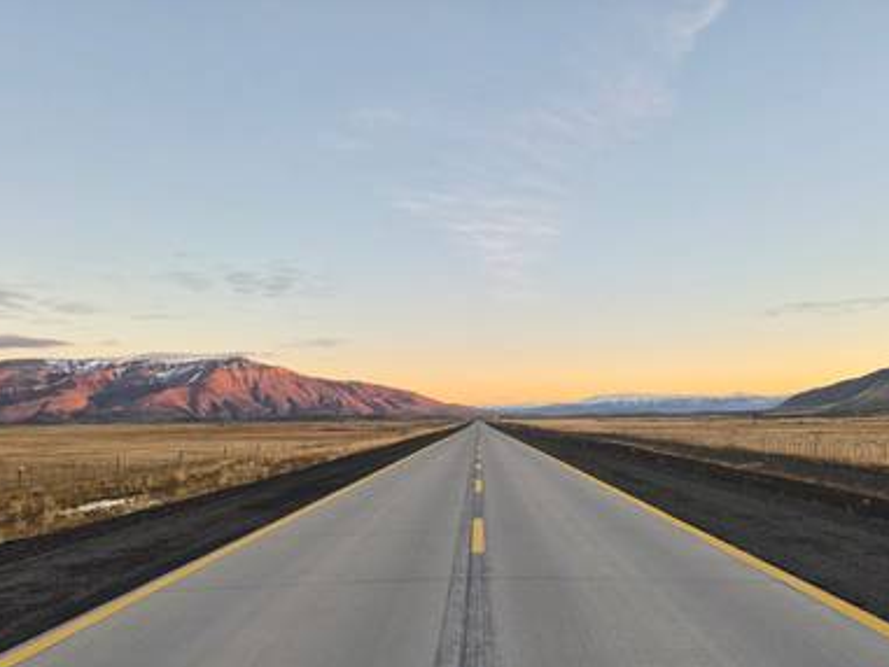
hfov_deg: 61.5
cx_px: 485
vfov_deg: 47.8
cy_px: 415
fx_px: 745
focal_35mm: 29
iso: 32
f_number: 1.8
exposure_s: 1/180
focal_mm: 5.4
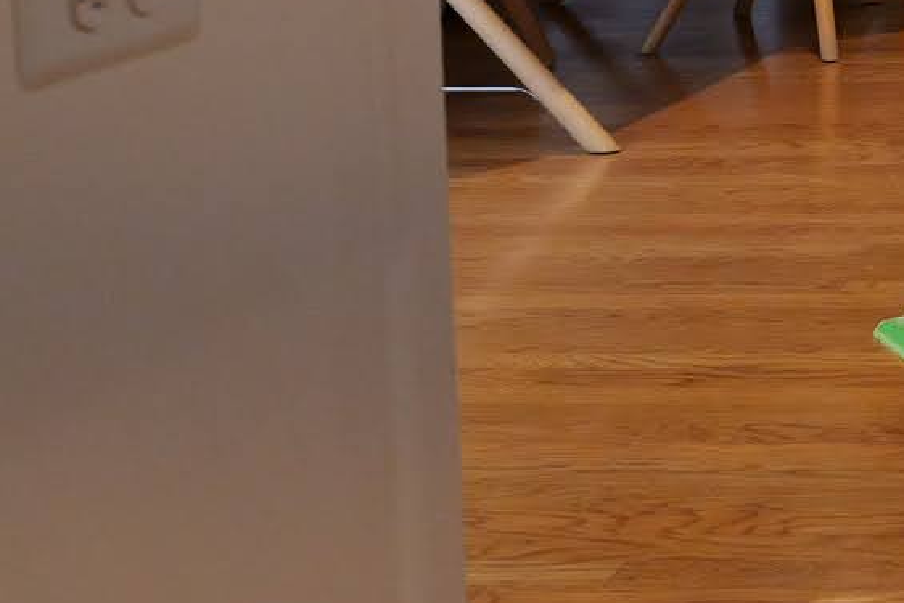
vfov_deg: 15.5
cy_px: -275
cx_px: 1337
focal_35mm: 82
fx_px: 2060
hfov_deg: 21.1
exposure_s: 1/250
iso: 8000
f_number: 4
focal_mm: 24
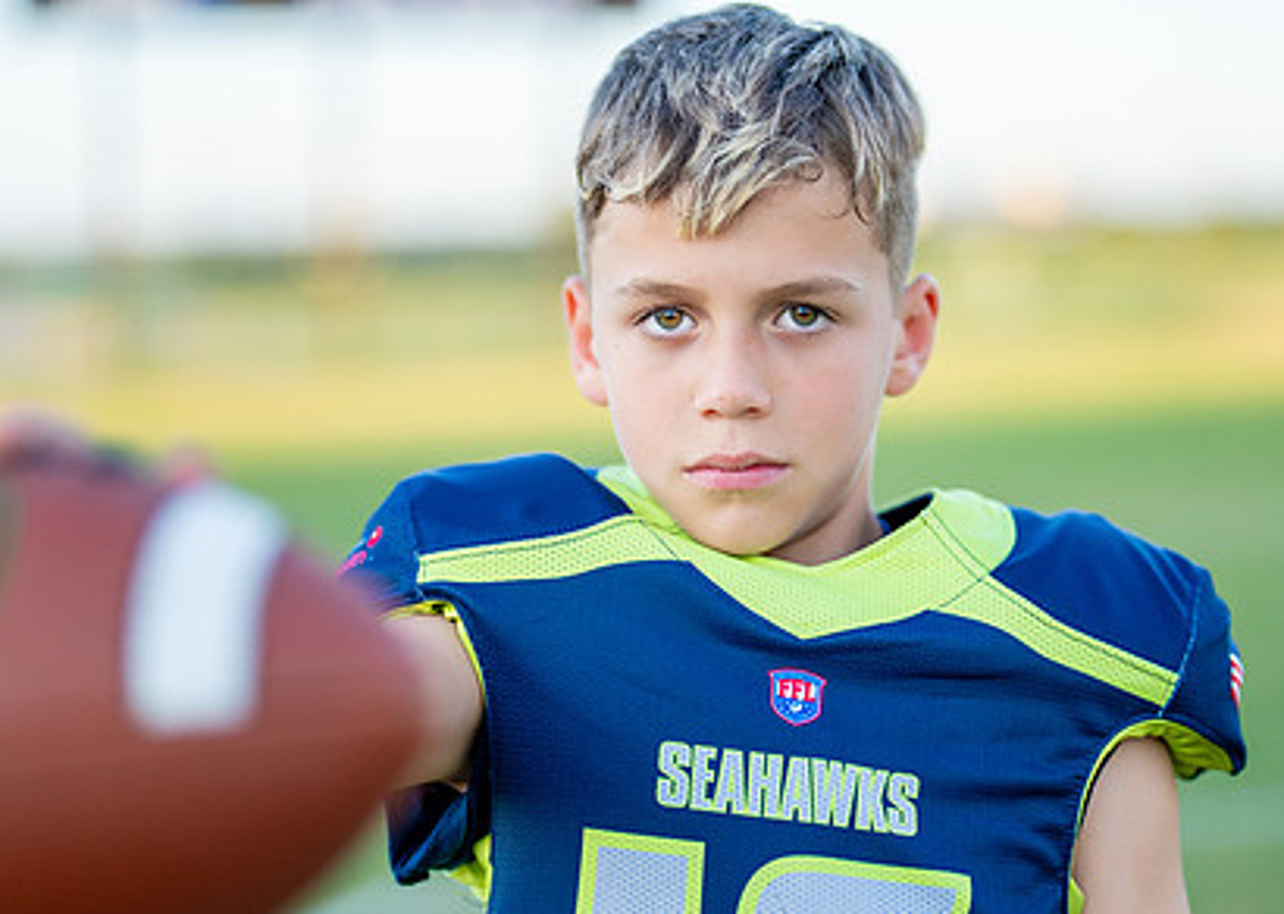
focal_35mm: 82
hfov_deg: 24.2
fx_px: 2987
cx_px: 703
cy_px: 430
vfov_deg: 17.4
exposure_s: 1/2000
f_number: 1.2
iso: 160
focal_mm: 50
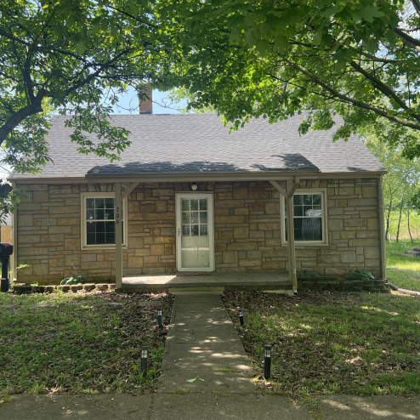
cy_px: 208
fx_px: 426
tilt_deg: +1.6
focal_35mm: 31
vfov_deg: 52.5
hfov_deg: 52.5
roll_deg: +1.3
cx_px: 195
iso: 50
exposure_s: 1/533
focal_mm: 5.7
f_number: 1.5
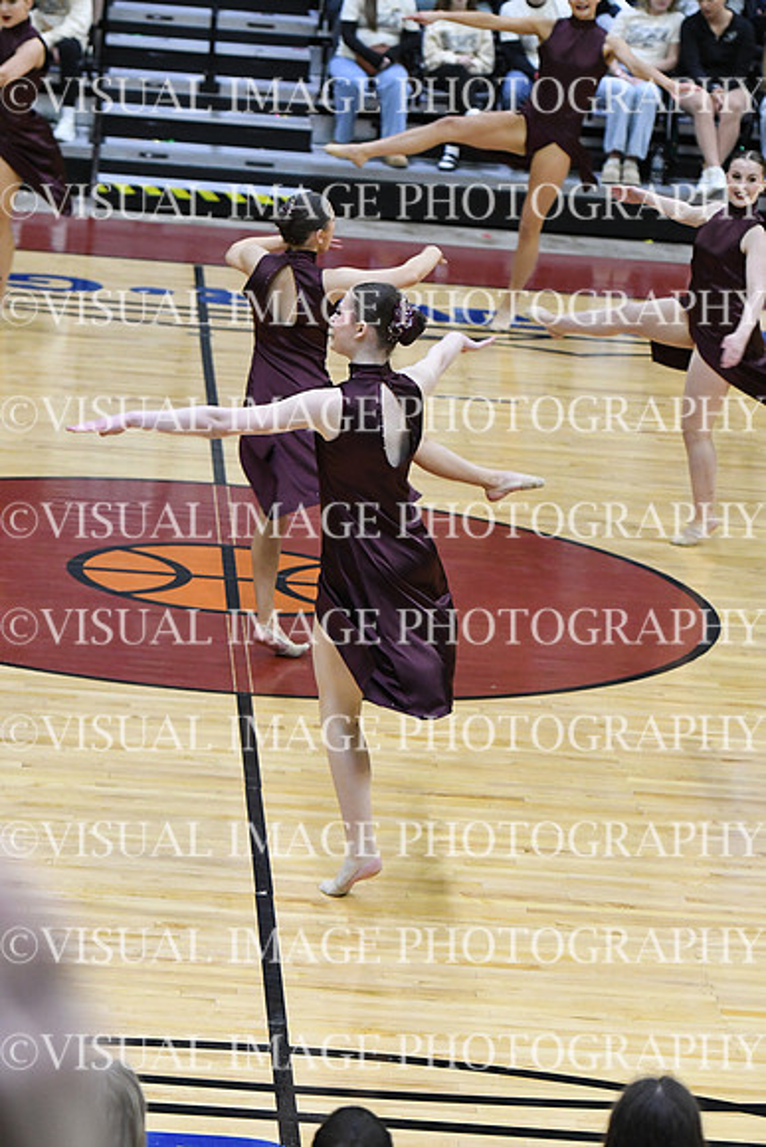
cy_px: 574
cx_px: 383
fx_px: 4880
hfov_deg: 9.0
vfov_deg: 13.4
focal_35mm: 153
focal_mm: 102
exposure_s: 1/400
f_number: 3.5
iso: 4000
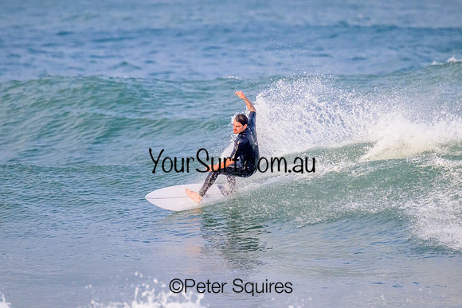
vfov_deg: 1.6
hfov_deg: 2.4
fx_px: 11216
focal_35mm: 874
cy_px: 147
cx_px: 241
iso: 4500
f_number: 11
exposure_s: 1/2000
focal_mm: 800
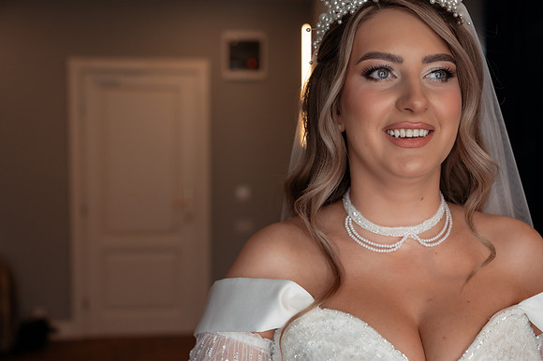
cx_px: 272
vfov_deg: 28.6
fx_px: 708
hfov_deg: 41.9
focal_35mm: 47
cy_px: 180
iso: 1600
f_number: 3.5
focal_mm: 47
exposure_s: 1/250
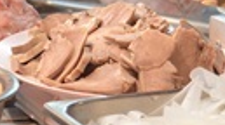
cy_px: 22
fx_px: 1521
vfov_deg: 4.7
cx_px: 155
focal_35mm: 255
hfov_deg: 8.5
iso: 640
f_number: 4.5
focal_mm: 35
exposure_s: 1/40
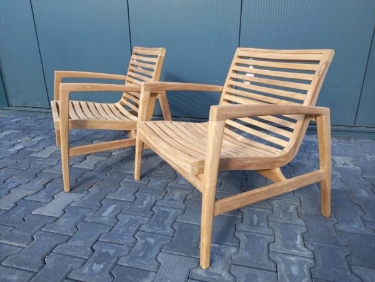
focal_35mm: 25
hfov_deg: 69.4
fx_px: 271
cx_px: 188
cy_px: 141
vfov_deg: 54.9
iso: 25
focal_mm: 4.6
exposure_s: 1/159
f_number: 2
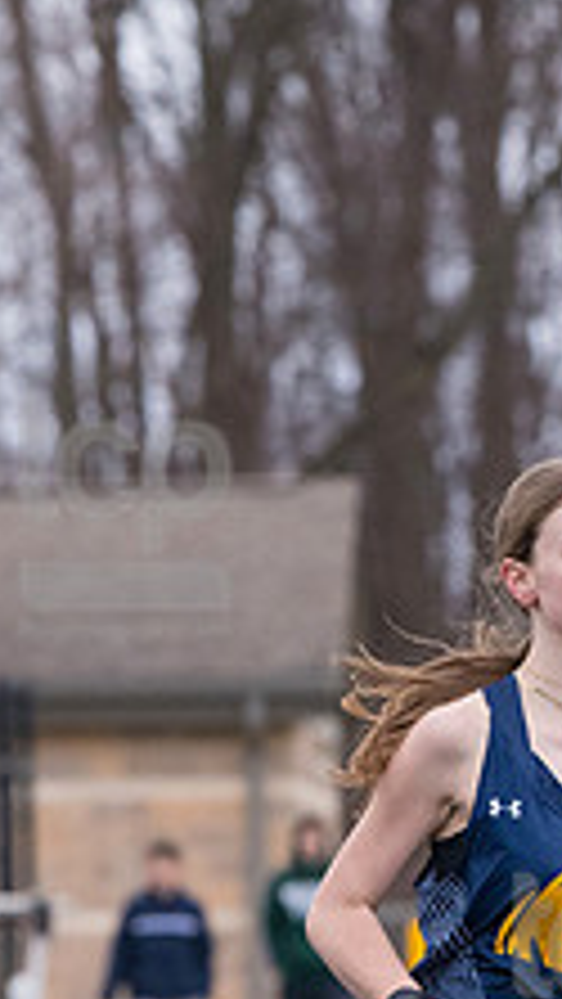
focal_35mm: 523
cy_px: 994
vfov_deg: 4.1
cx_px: 618
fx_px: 13845
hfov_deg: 2.3
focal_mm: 165
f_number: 5
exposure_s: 1/1600
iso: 2000
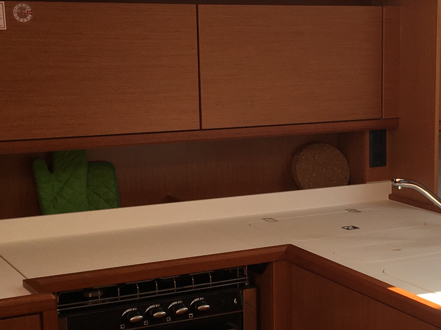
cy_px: 217
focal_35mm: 75
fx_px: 955
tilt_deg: -11.5
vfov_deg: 19.6
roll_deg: +0.8
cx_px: 354
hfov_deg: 25.5
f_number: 2.2
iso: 25
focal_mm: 4.15
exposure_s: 1/123
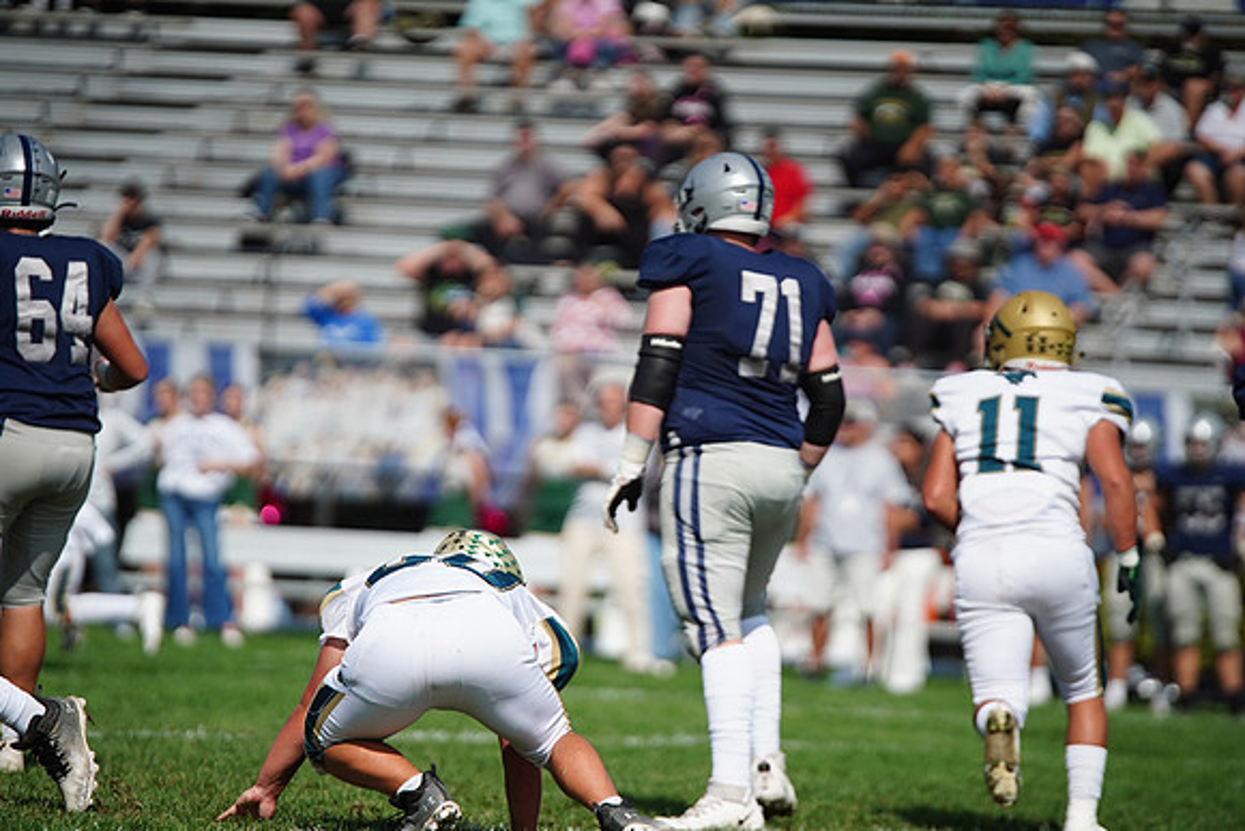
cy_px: 416
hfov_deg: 6.9
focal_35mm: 300
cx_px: 622
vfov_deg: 4.6
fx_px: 10377
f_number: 2.8
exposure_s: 1/8000
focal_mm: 300
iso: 400
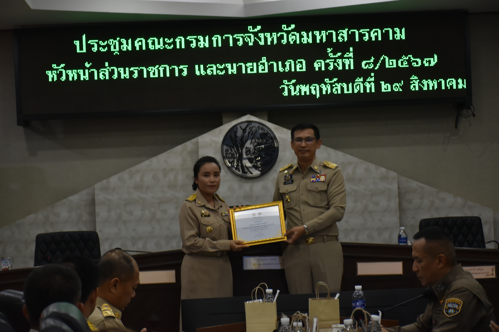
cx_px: 250
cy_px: 166
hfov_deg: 20.6
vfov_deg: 13.8
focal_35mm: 99
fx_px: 1372
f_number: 5
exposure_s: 1/60
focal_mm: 66
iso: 800
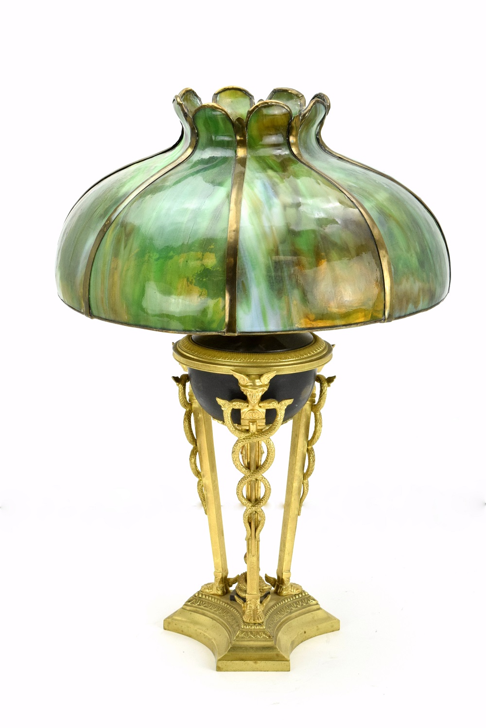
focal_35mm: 78
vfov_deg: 26.0
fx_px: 1576
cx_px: 243
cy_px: 364
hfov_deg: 17.5
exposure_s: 1/200
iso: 1600
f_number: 16
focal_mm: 52
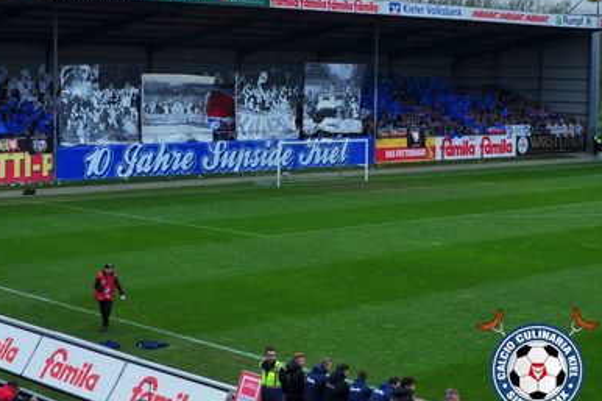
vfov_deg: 21.8
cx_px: 178
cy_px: 148
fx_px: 1036
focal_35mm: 62
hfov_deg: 32.0
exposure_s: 1/320
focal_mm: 28
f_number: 10
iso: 250
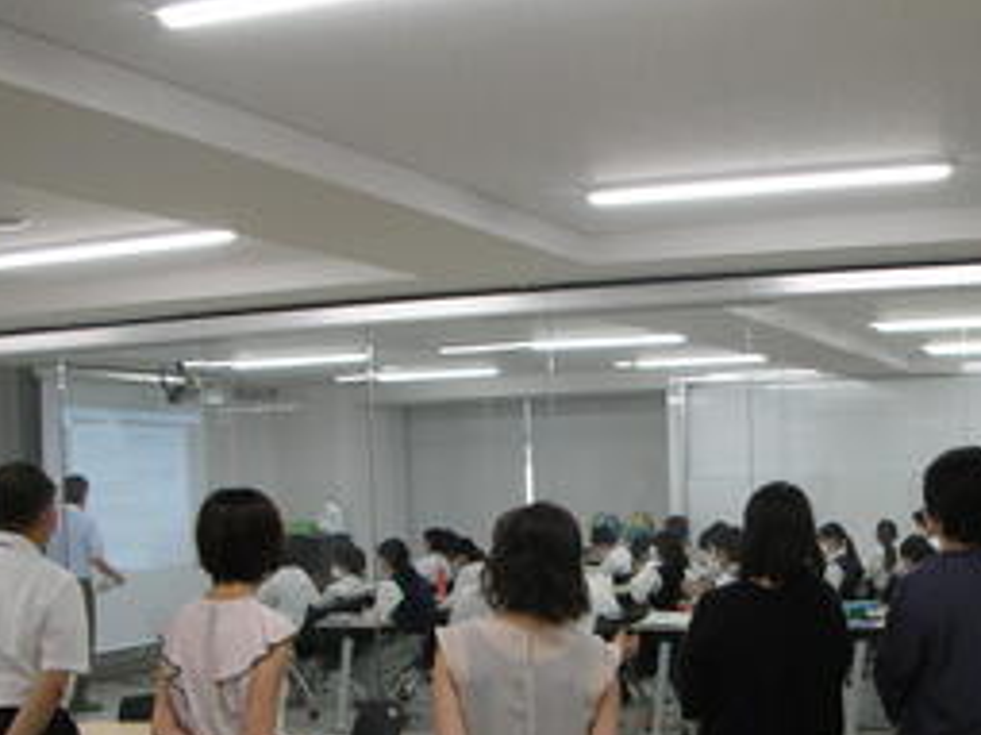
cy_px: 535
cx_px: 662
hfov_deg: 34.6
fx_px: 1558
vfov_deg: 26.3
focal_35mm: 55
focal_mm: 5.8
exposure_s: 1/34.4
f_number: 2.8
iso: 50
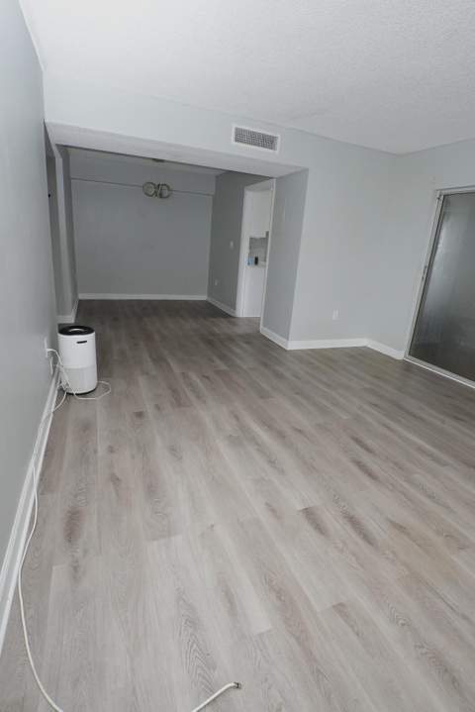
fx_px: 316
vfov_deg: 96.7
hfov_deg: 73.8
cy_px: 356
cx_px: 238
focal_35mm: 16
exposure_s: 1/100
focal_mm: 11
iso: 2000
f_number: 4.5
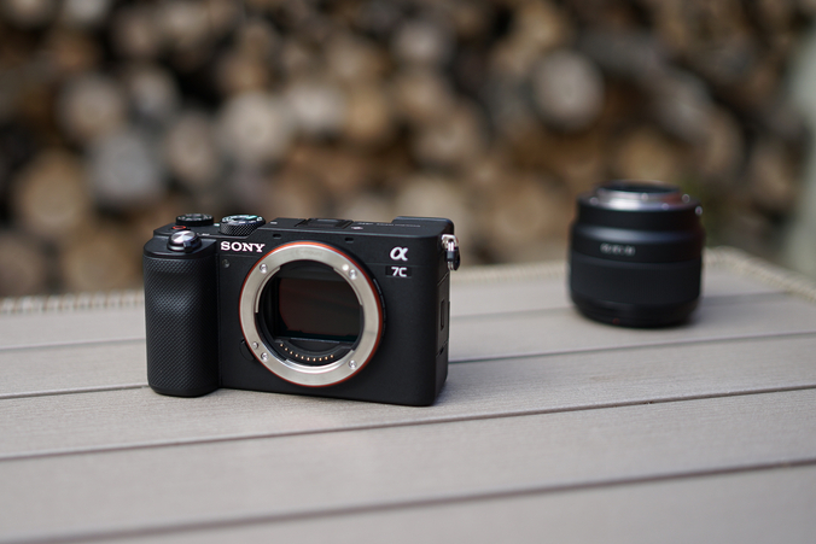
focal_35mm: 36
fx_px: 816
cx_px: 413
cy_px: 266
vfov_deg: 36.9
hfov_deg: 53.1
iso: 100
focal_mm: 35
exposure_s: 1/1000
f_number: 1.7
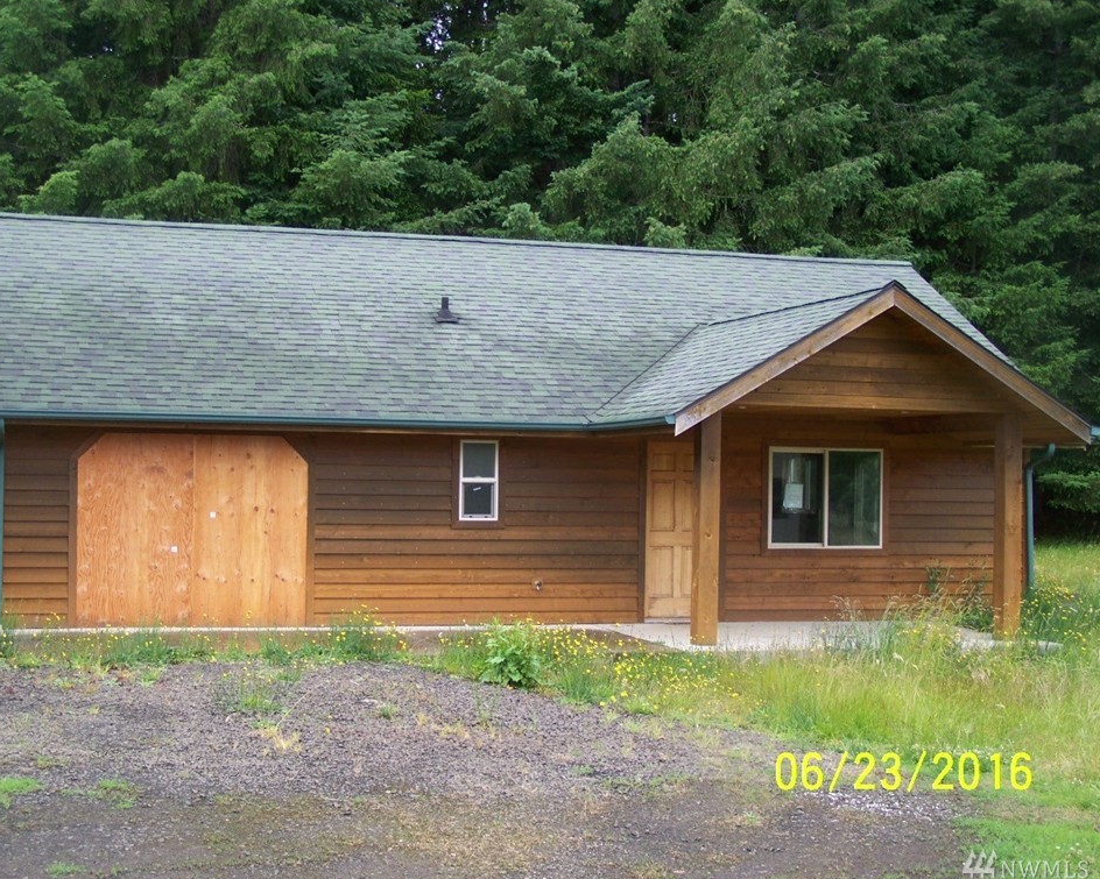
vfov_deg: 28.1
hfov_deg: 34.7
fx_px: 1758
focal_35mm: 54
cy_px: 438
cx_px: 505
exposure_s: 1/125
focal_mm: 8.5
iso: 64
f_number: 3.2
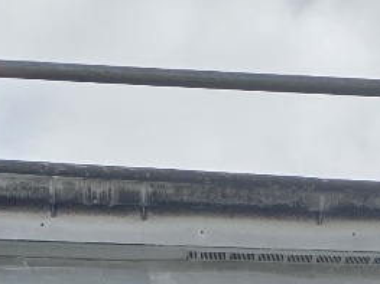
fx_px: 1536
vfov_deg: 8.9
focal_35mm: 140
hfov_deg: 14.1
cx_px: 214
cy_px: 816
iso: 64
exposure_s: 1/10000
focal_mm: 6.3
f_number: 1.7
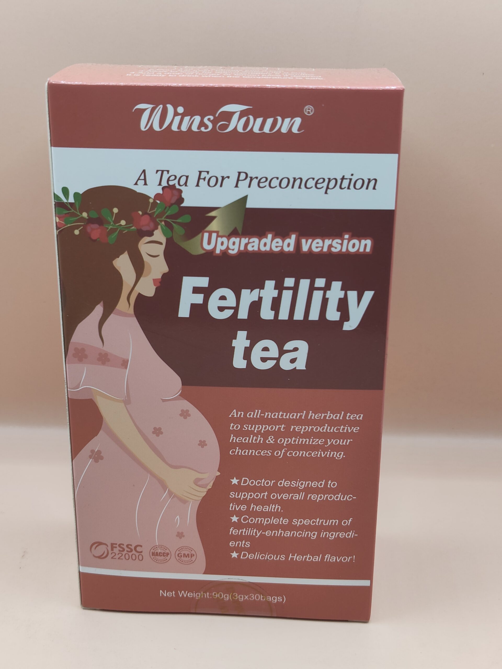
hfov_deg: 29.1
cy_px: 334
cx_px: 251
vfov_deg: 38.2
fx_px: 967
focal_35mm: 50
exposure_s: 1/100
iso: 164
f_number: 1.88
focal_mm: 5.56
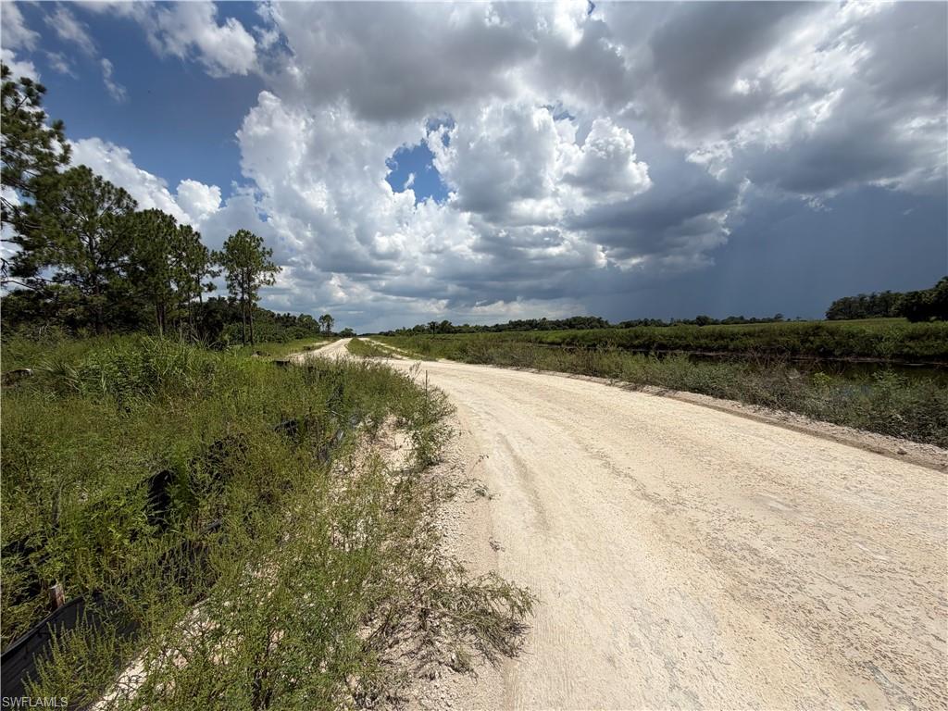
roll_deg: +1.7
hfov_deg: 102.1
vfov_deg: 85.7
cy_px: 356
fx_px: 383
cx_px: 474
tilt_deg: -3.0
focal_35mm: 14
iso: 20
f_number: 2.2
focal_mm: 2.22
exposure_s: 1/2092
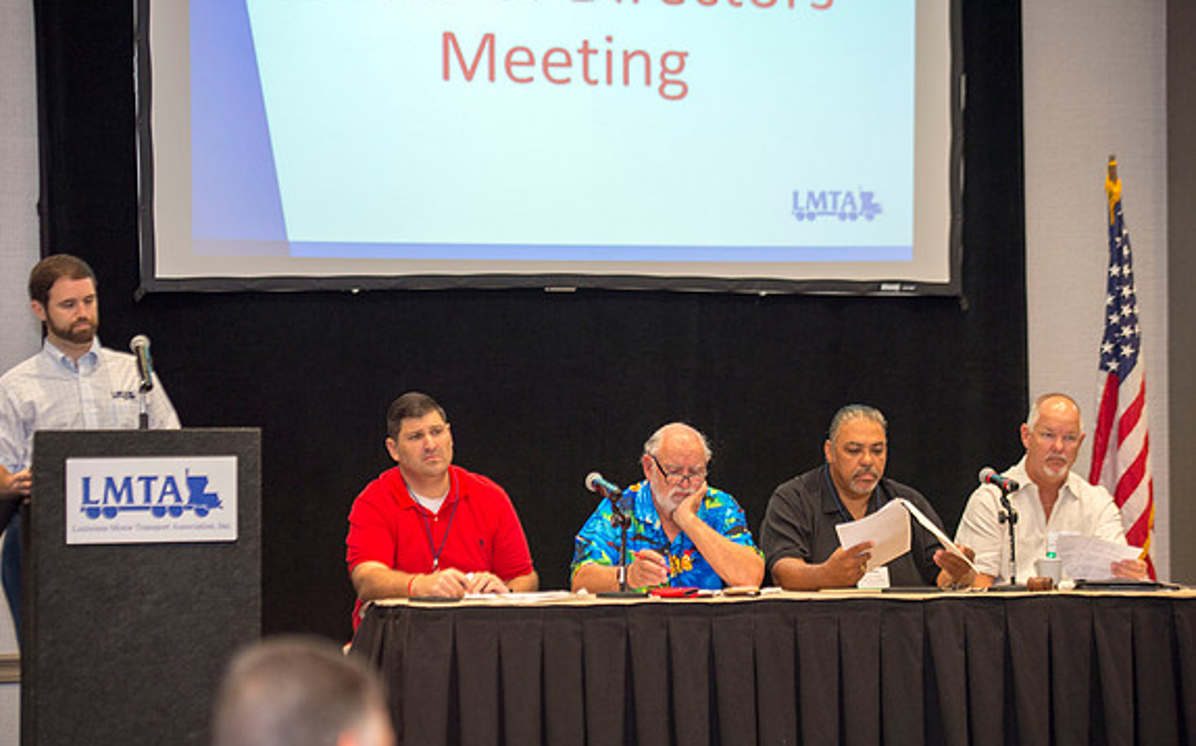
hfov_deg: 20.2
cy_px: 392
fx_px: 3355
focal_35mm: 103
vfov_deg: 12.7
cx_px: 596
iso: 1250
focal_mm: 100
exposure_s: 1/320
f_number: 2.8
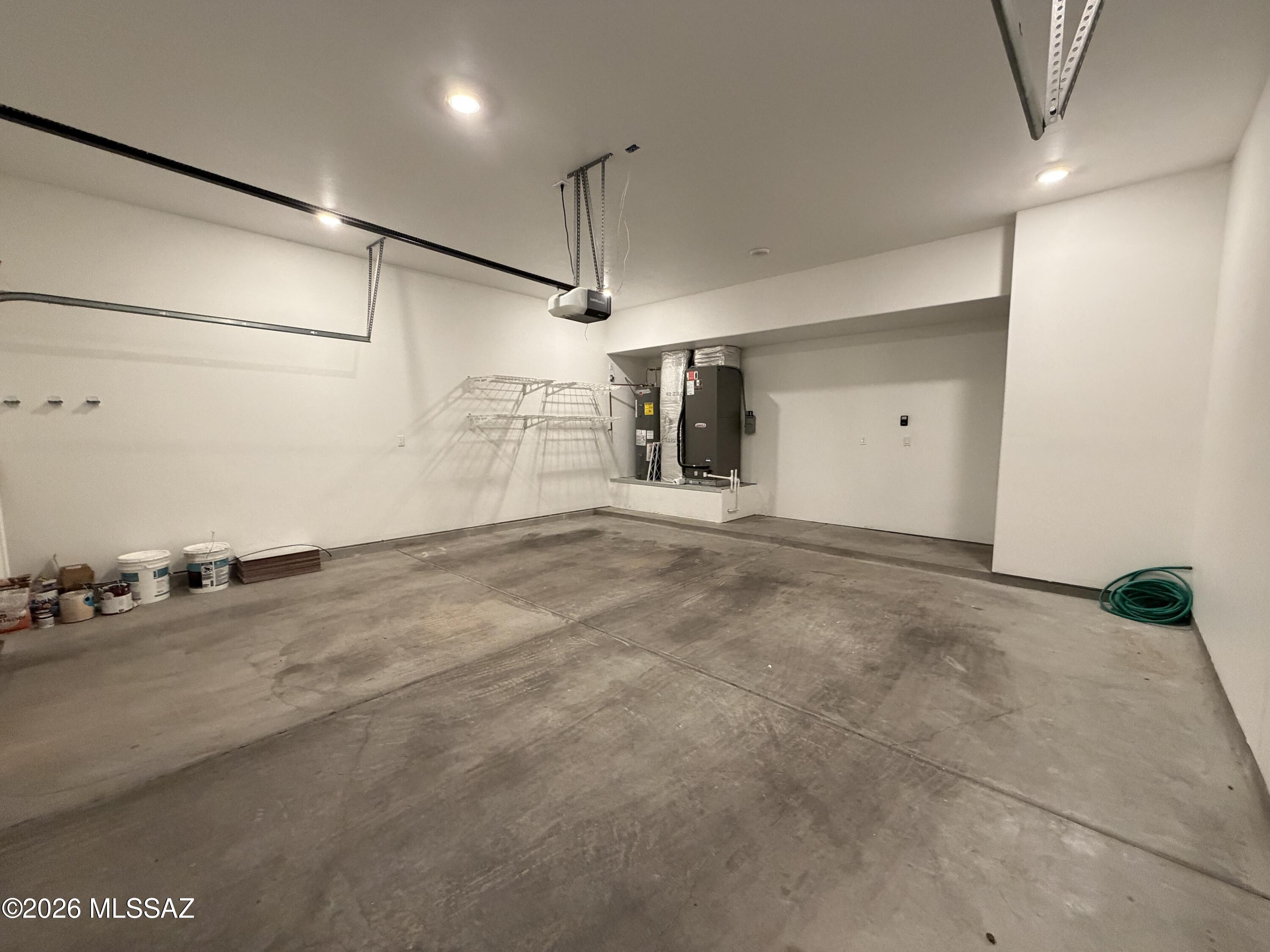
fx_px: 514
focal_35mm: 14
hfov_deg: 102.1
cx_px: 635
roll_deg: +0.7
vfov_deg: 85.7
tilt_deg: -4.4
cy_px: 476
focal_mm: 2.22
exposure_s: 1/60
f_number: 2.2
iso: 500
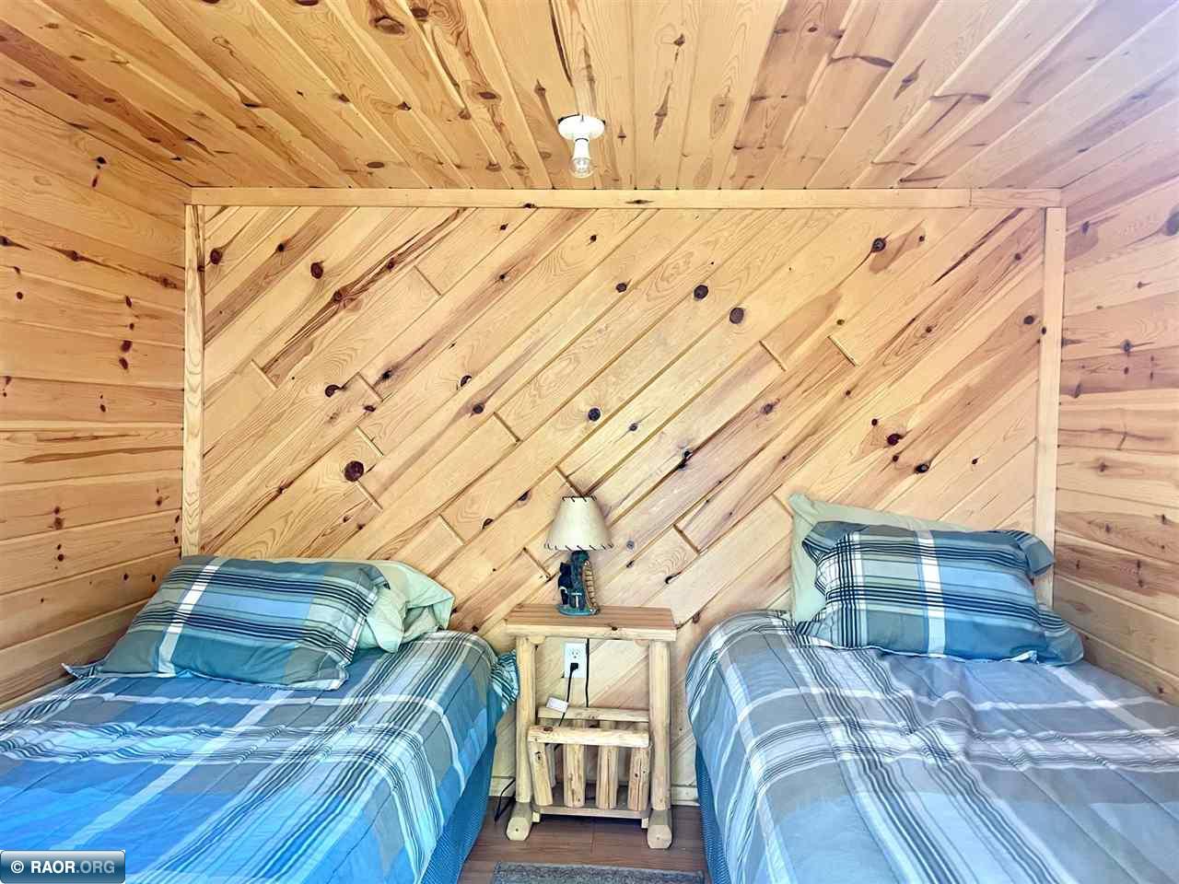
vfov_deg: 53.1
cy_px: 442
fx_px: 886
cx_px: 590
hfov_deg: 67.3
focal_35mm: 26
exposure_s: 1/78
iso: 125
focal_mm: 4.2
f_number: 1.6
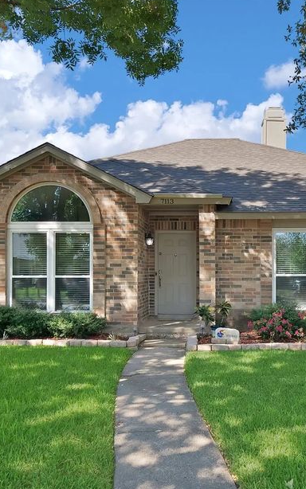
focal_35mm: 34
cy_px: 260
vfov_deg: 56.6
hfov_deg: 36.8
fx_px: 453
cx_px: 209
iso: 640
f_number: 9
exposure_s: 1/100
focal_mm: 20
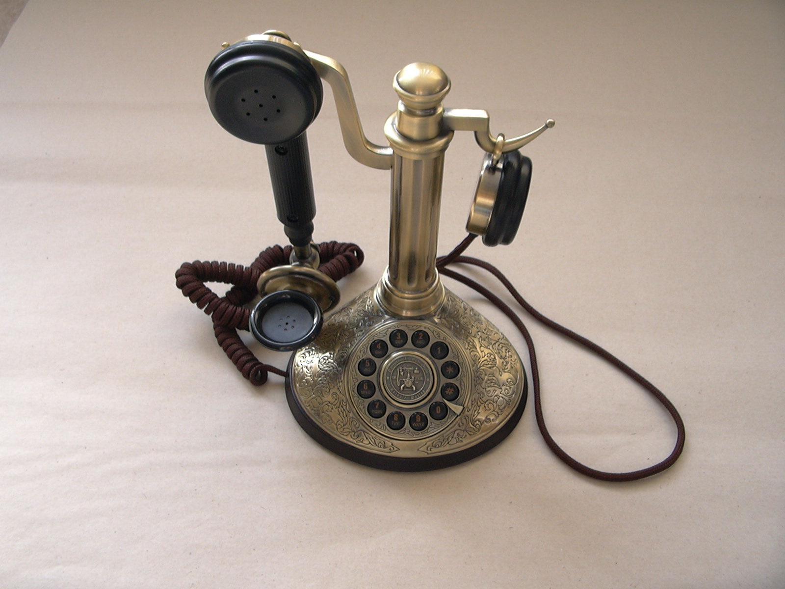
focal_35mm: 35
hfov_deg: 52.6
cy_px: 294
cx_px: 392
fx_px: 794
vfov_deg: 40.7
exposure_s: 1/87.2
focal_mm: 5.4
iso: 100
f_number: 2.8
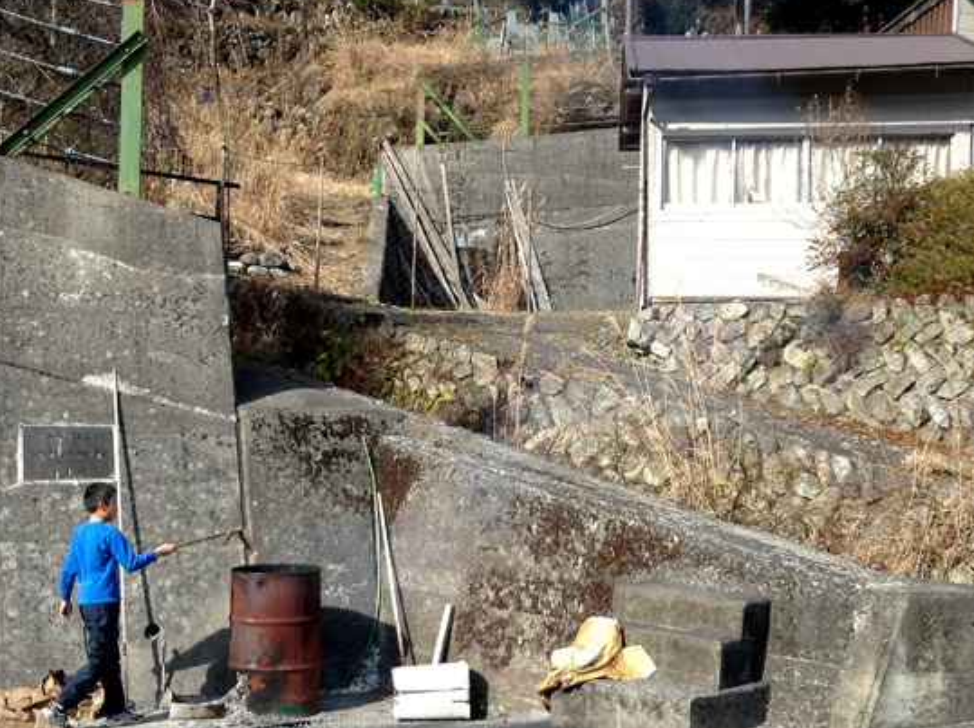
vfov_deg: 28.0
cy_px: 377
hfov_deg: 36.8
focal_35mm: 52
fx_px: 1462
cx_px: 441
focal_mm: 3.3
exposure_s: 1/527
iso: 32
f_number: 2.4
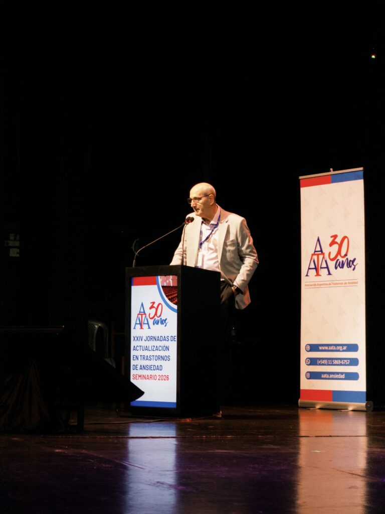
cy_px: 257
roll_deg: -0.5
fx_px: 1483
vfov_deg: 19.6
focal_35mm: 100
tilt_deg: +2.5
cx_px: 192
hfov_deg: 14.8
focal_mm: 16.89
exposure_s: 1/33
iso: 640
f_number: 2.8
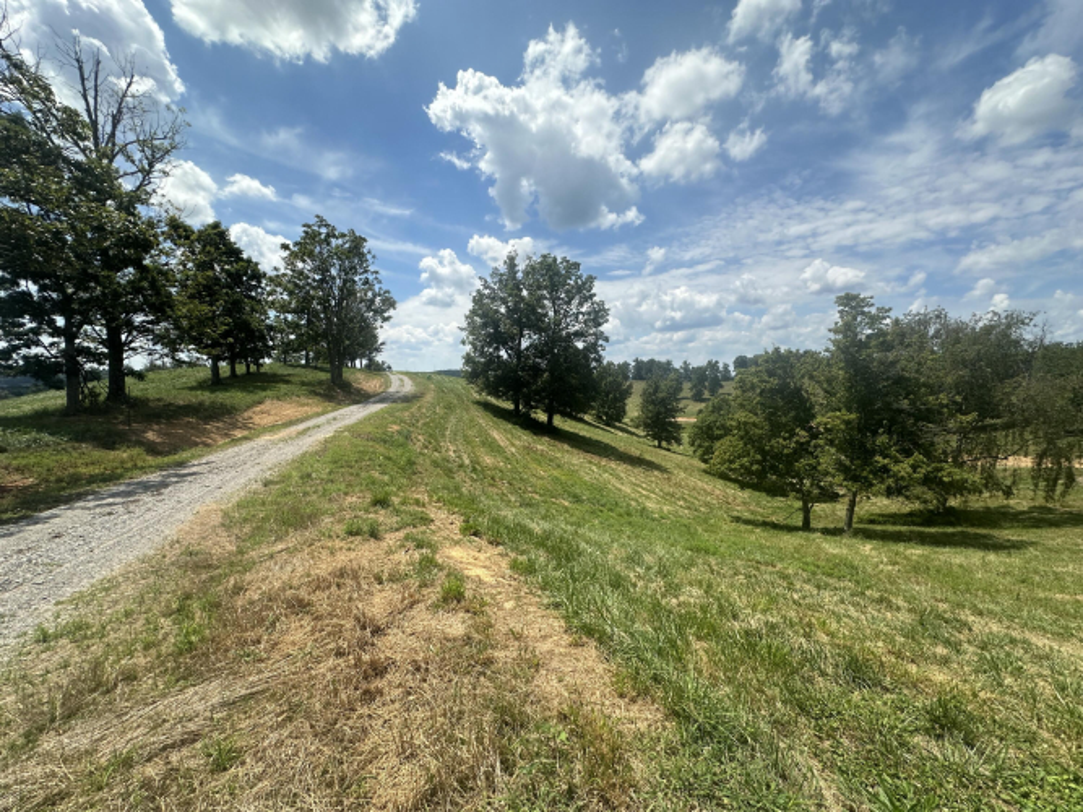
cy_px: 406
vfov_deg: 85.7
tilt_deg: -3.3
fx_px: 438
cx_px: 542
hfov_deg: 102.1
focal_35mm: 14
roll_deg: +0.0
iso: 50
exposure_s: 1/2681
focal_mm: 2.22
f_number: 2.2
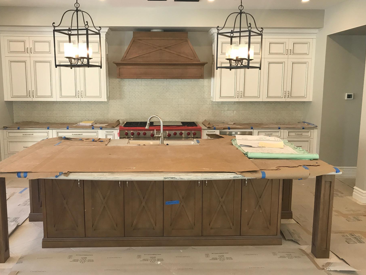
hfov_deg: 58.3
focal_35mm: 31
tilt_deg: -8.5
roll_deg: -0.6
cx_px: 168
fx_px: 328
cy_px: 131
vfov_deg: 45.4
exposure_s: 1/30
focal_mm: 3.99
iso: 25
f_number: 1.8
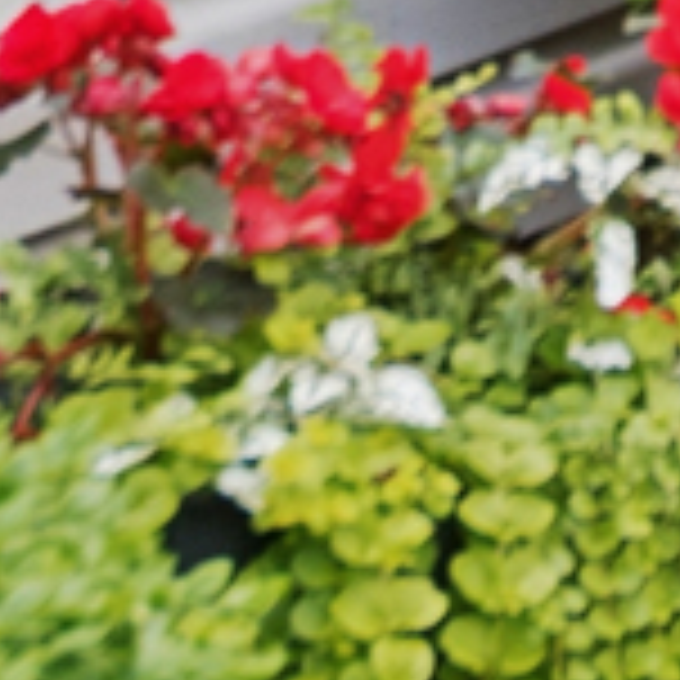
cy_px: -1603
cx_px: 1477
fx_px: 7290
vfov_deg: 5.0
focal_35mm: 328
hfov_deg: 5.2
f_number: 8
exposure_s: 1/100
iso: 250
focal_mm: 24
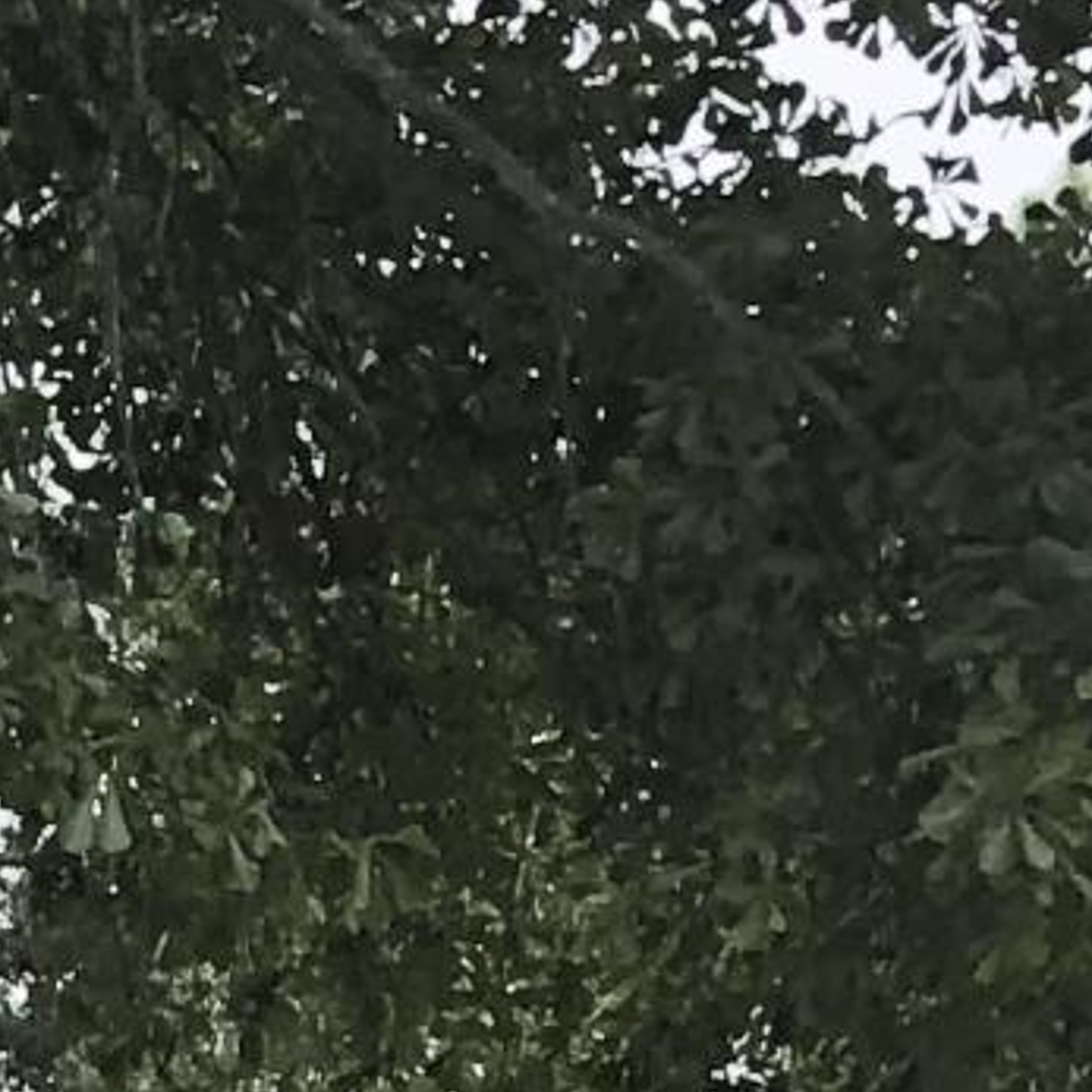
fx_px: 7638
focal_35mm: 214
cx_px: -2241
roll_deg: -0.8
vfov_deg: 7.5
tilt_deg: +2.9
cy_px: 2829
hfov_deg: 7.2
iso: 40
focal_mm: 4
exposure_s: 1/120
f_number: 1.8
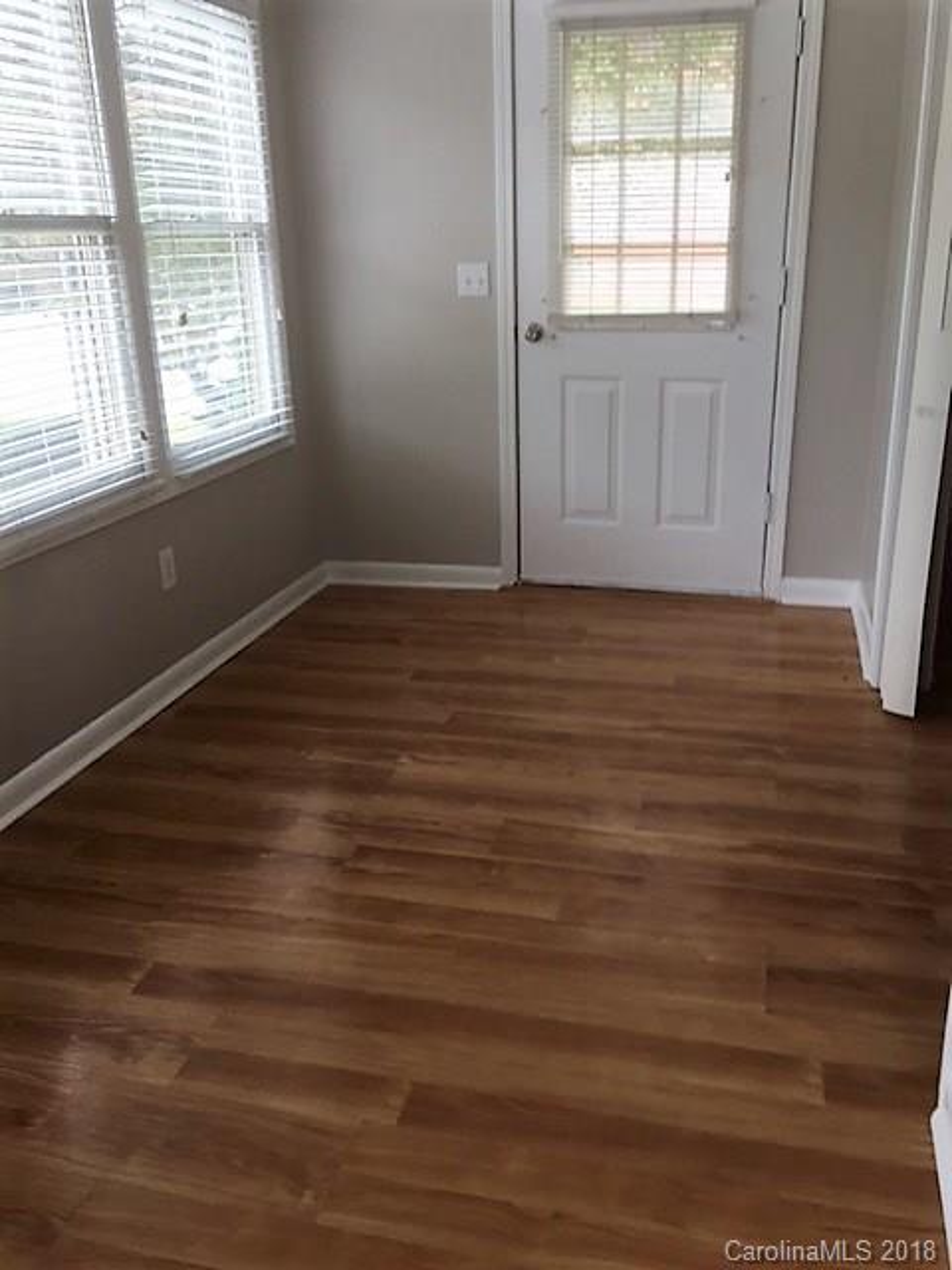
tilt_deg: -22.2
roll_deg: -0.9
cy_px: 635
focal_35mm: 29
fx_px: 1063
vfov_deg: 61.7
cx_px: 476
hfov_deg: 48.2
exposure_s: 1/120
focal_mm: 4.15
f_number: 2.2
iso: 50
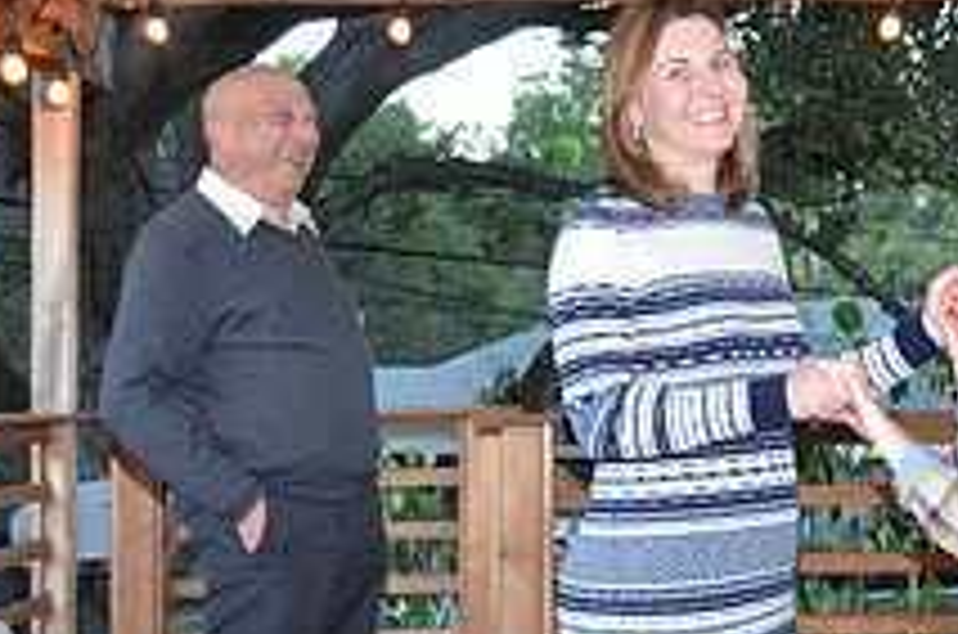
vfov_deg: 15.1
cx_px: 877
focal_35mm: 90
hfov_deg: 22.1
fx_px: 2390
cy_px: 337
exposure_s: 1/60
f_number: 4
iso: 800
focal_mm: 22
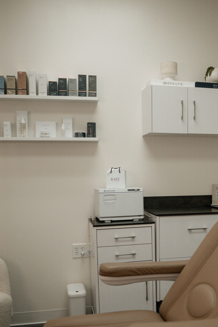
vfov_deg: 50.3
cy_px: 200
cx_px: 154
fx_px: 345
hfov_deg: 34.5
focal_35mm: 38
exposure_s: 1/3000
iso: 800
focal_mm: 16
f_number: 1.4
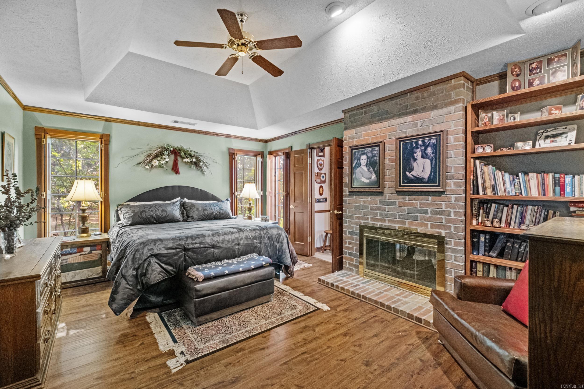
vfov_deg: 77.3
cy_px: 194
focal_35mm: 15
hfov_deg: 100.4
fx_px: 243
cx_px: 292
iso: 800
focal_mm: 10
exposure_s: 1.5
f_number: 7.1
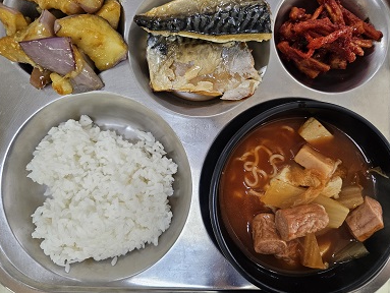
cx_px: 199
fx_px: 271
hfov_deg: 71.5
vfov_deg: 56.9
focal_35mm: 24
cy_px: 142
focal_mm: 6.3
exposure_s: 1/100
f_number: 1.7
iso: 200
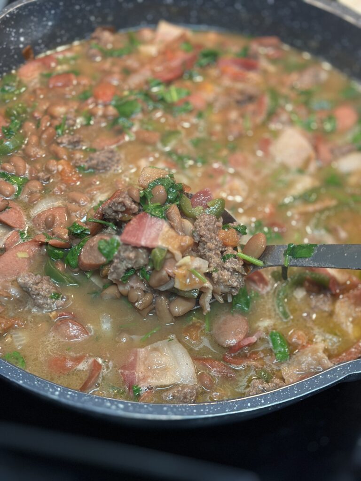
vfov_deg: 39.7
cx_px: 180
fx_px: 667
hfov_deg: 30.3
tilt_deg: -52.8
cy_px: 240
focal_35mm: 48
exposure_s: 1/40
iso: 320
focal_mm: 6.86
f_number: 1.78
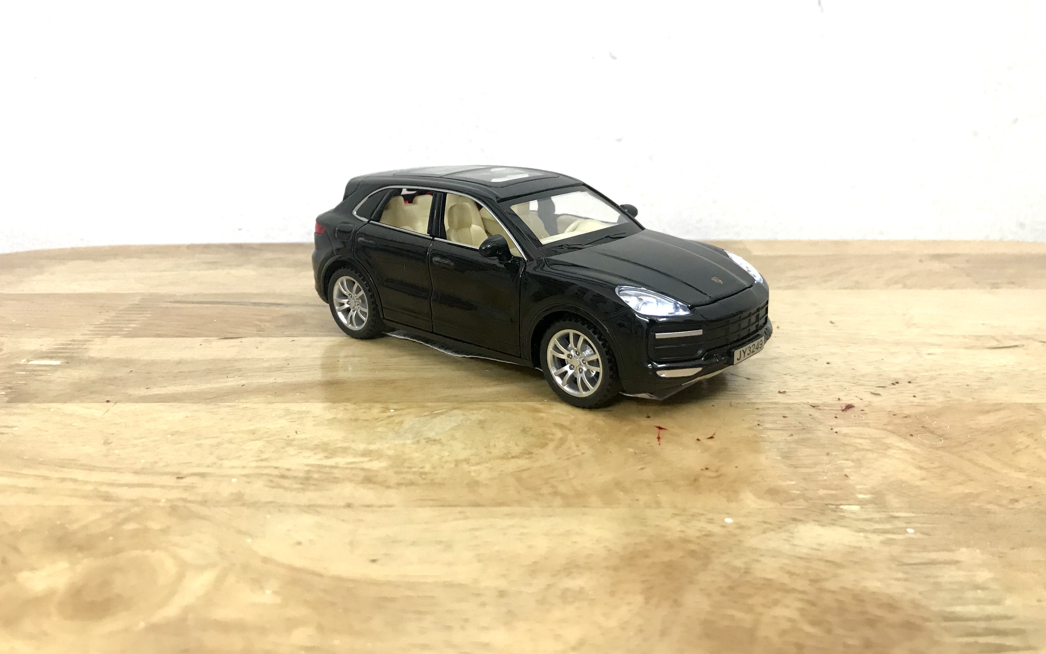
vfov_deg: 41.8
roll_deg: +1.6
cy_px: 293
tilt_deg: -13.9
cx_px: 521
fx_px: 855
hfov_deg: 62.9
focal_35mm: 30
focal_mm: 3.99
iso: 40
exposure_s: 1/17
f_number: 1.8
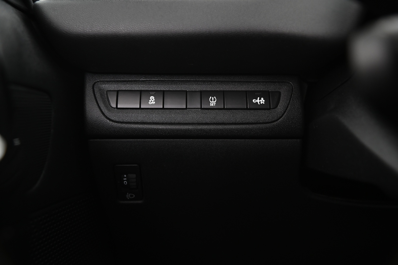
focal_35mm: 38
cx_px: 199
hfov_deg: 50.7
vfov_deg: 35.0
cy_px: 132
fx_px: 420
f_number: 4
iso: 1250
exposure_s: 1/5
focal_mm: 38
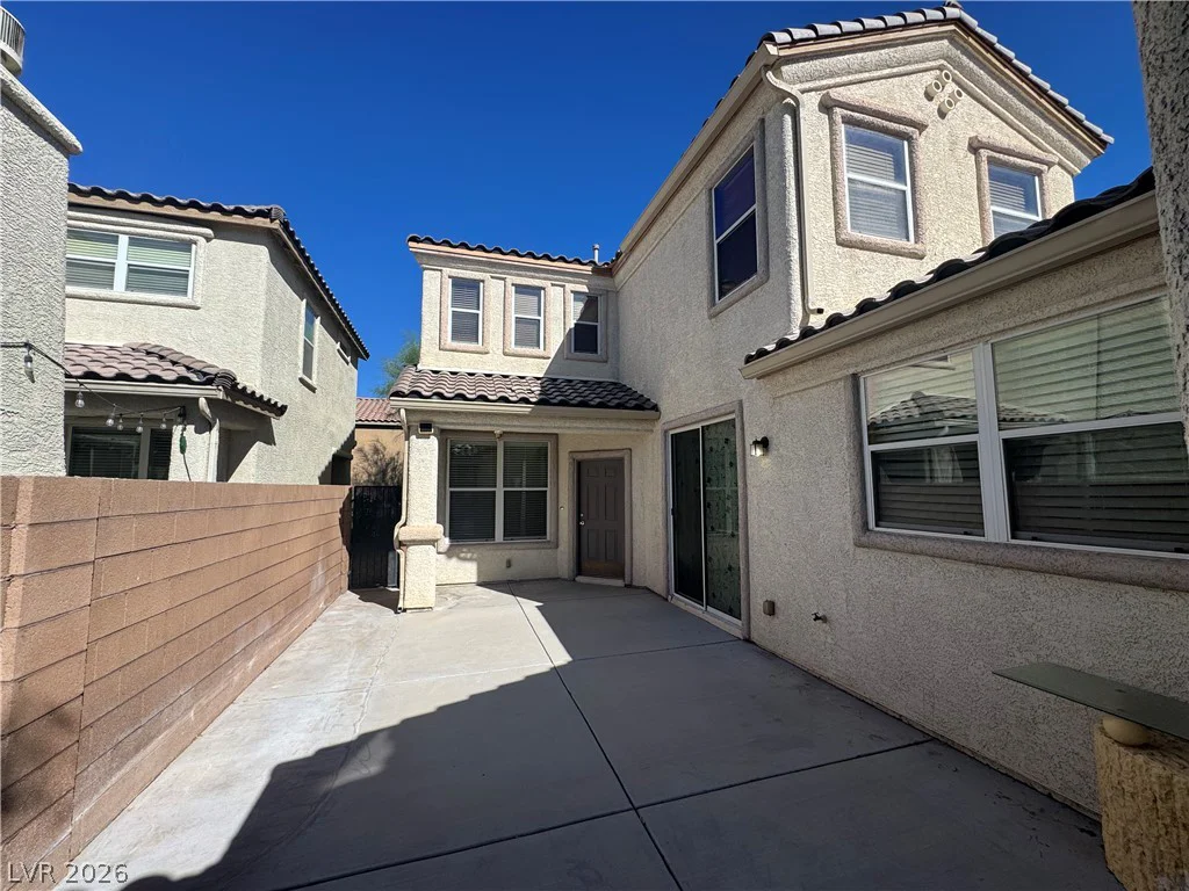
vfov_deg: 85.7
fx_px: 481
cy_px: 446
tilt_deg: +4.7
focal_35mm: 14
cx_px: 594
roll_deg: +0.1
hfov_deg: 102.1
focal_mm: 2.22
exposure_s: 1/2146
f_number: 2.2
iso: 40
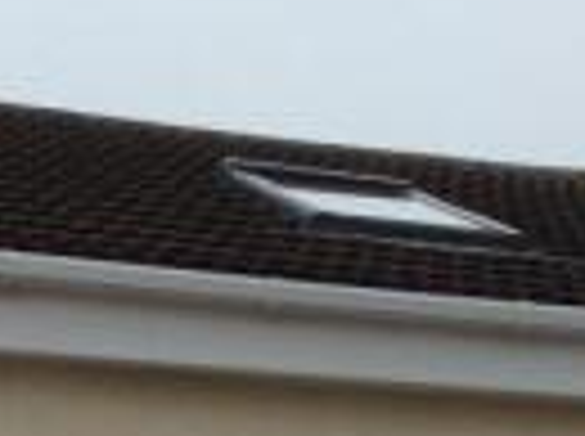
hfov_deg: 13.4
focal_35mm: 148
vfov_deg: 9.4
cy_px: 838
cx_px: 376
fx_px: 2497
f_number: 2.4
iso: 32
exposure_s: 1/805
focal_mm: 3.3
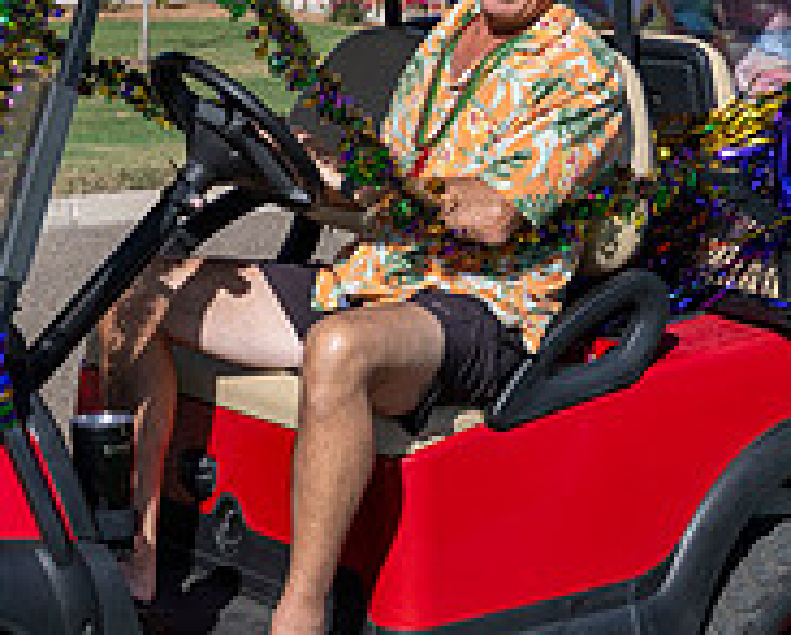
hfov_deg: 16.1
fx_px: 2790
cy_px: 190
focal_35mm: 119
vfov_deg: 13.0
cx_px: 352
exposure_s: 1/1250
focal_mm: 34
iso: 400
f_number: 8
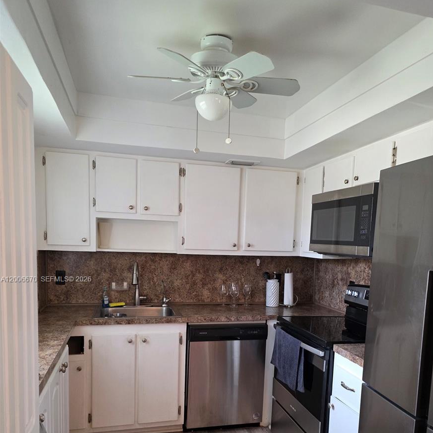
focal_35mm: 28
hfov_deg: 57.3
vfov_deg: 56.4
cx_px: 223
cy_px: 280
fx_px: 396
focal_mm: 6.3
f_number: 1.7
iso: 320
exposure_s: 1/120
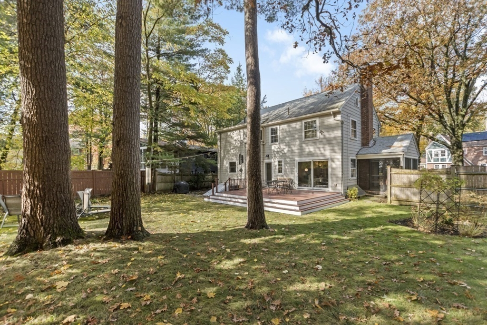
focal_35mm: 15
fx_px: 203
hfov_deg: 100.4
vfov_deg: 77.3
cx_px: 244
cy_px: 162
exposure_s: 1/1600
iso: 640
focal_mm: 10
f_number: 4.5
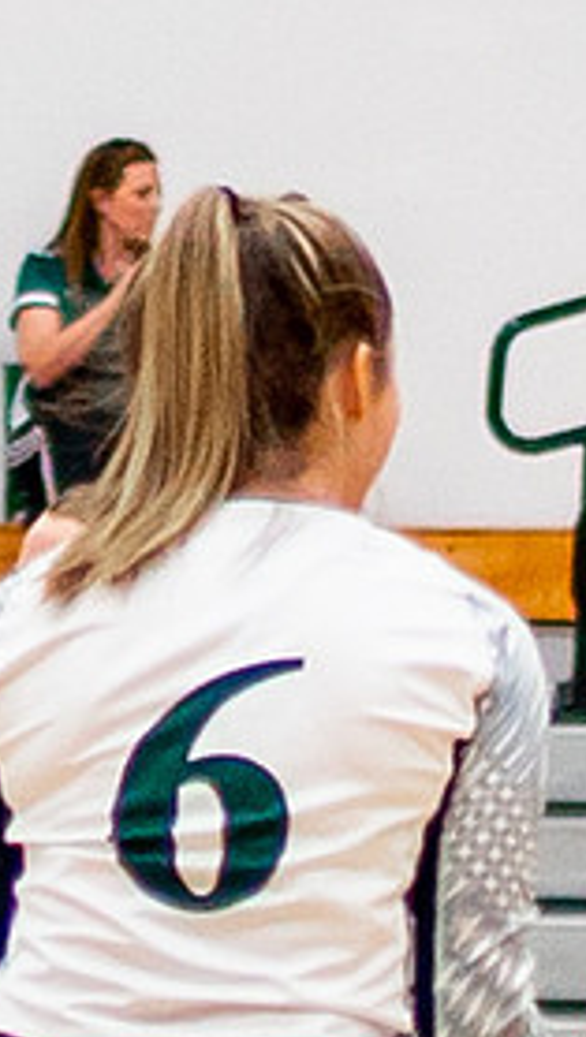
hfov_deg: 3.0
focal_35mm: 411
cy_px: 721
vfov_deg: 5.2
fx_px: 11319
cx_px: -435
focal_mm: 35
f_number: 1.4
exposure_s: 1/1250
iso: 800
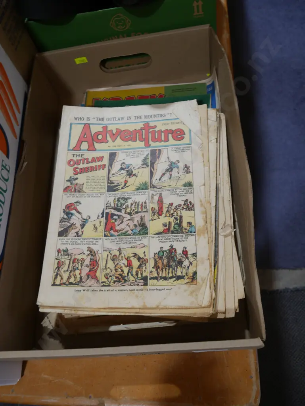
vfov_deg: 63.4
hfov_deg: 49.8
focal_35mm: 28
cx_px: 152
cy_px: 203
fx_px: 329
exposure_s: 1/60
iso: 200
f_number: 4.5
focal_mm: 14
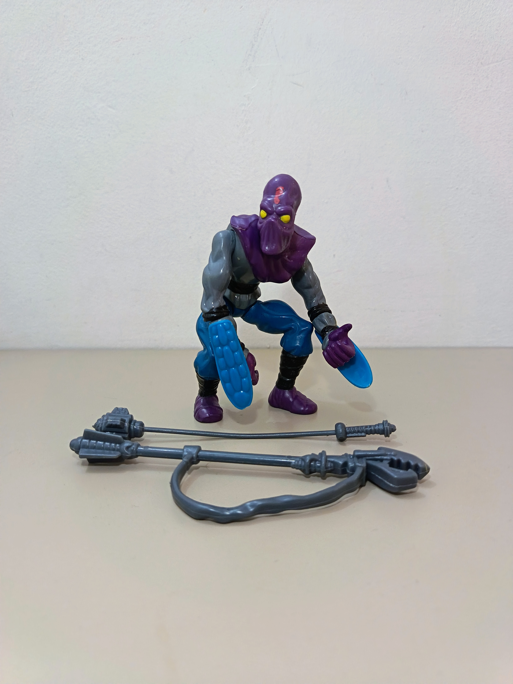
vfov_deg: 71.6
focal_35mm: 24
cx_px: 256
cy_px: 342
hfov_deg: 56.8
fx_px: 474
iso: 2552
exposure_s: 1/33.3
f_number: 1.75
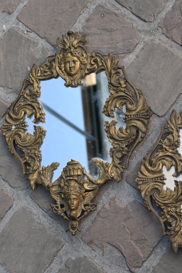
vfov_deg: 28.1
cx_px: 91
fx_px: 546
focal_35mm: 72
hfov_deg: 18.9
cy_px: 136
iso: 280
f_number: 4.8
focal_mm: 48
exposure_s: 1/250
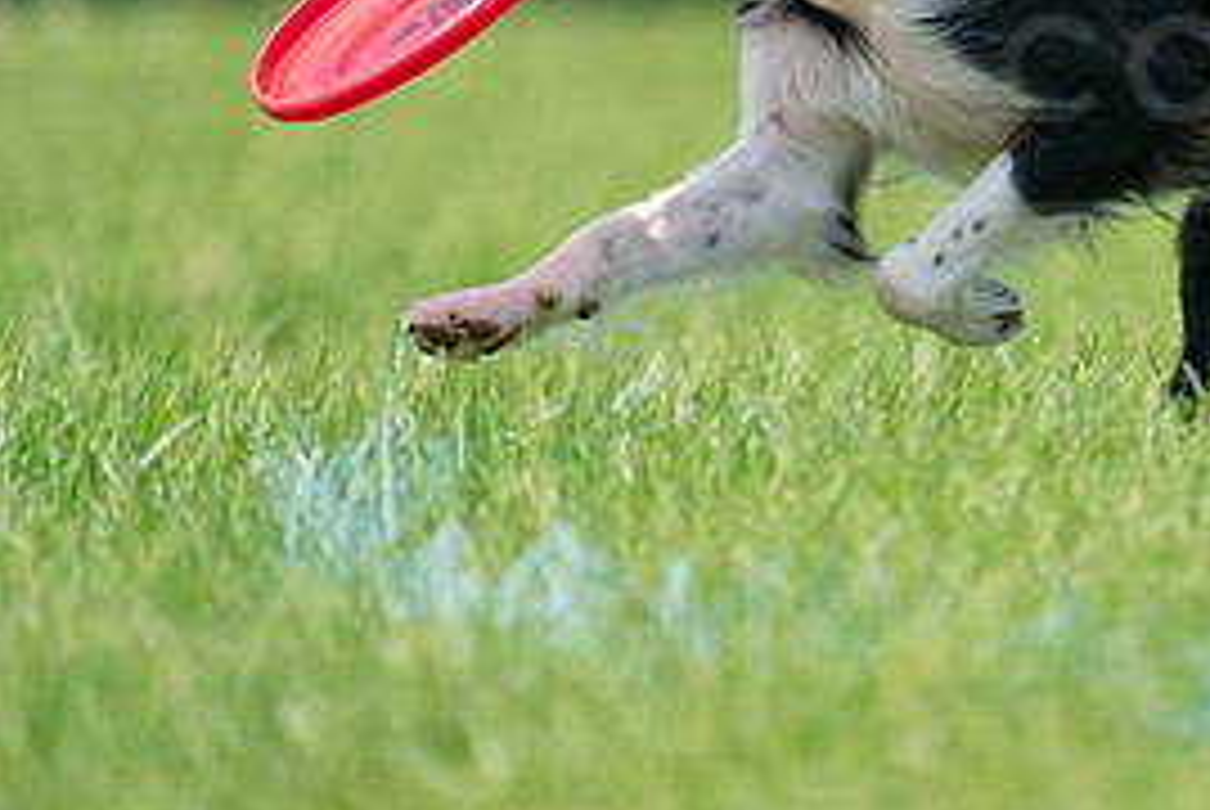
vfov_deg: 1.1
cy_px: 142
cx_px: 1300
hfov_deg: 1.6
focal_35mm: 1293
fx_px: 43506
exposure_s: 1/4000
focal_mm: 600
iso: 1250
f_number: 6.3
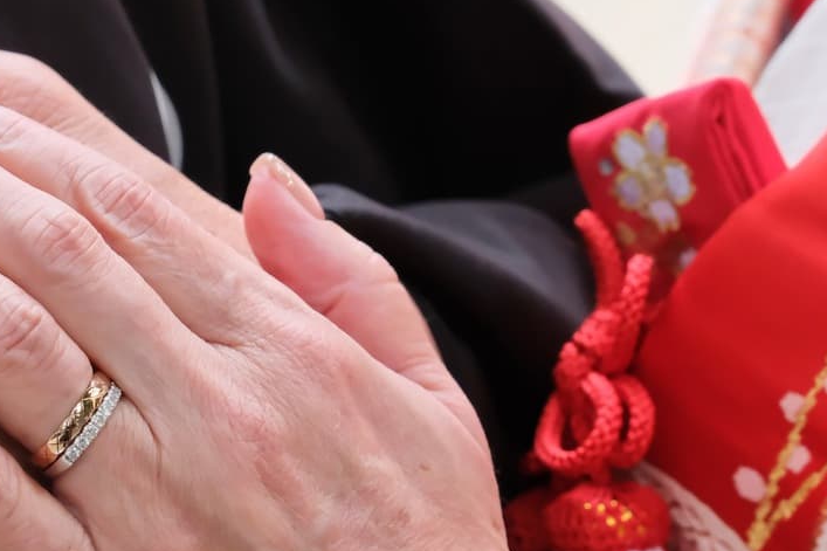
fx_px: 4915
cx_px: 284
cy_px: 500
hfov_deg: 9.6
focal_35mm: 214
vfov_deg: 6.4
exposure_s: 1/80
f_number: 5.6
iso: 3200
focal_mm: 70
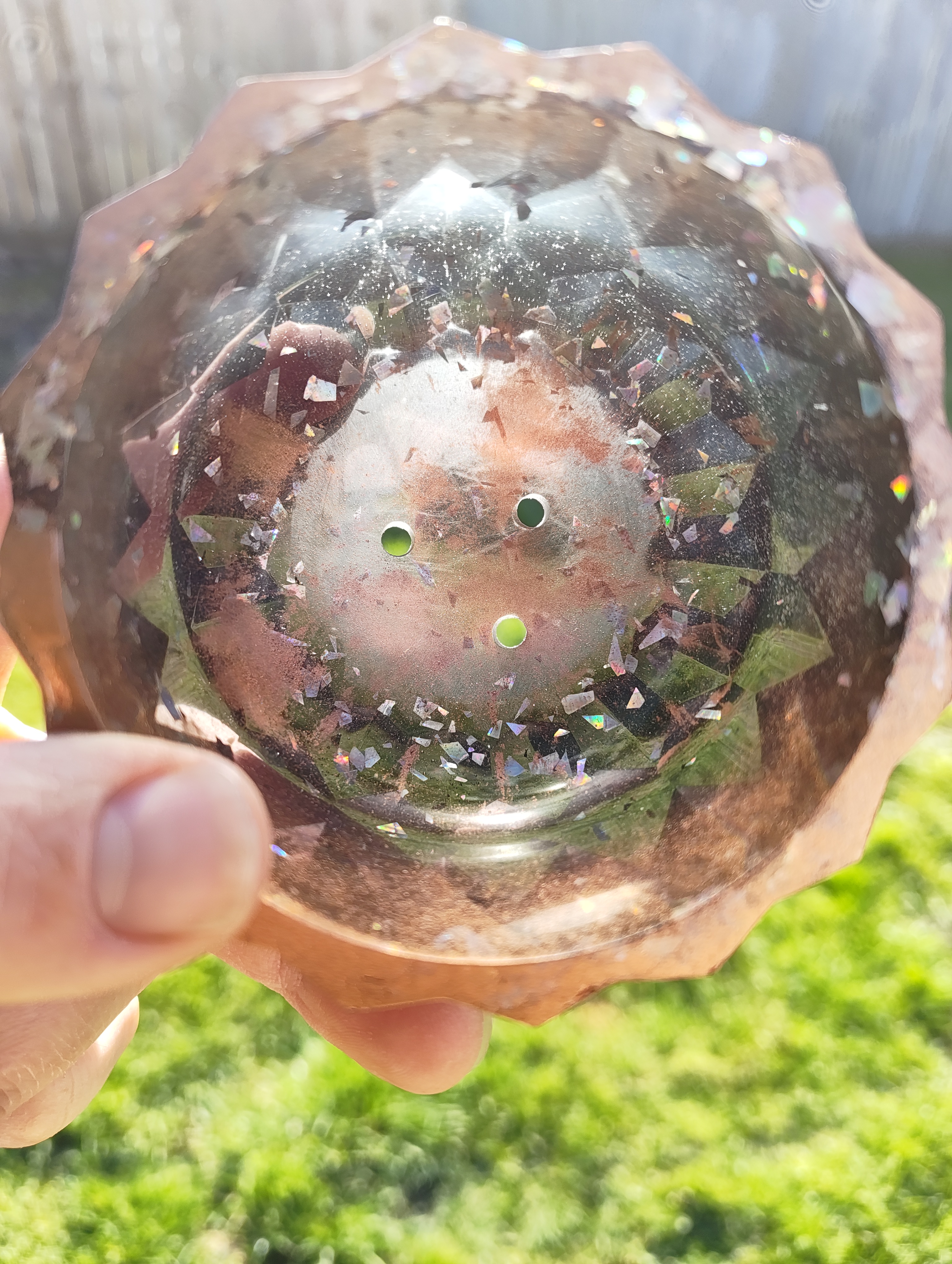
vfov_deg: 71.5
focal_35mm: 24
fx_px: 878
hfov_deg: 56.9
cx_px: 476
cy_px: 632
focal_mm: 5.56
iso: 50
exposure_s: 1/211
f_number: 1.88
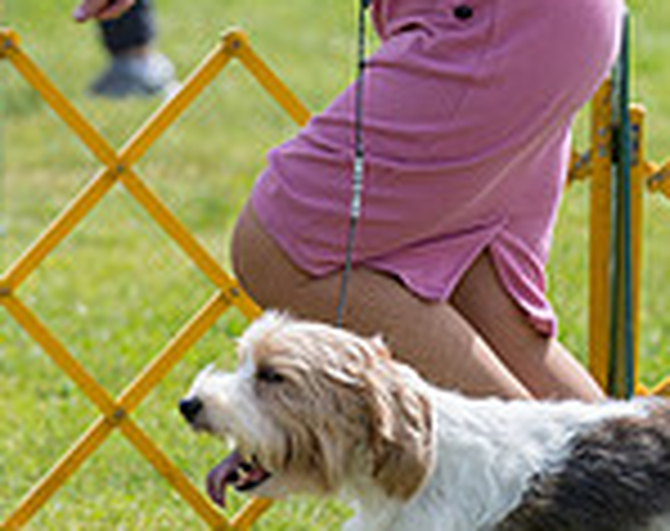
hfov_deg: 2.7
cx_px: 149
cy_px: -44
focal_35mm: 707
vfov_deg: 2.2
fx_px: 13964
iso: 100
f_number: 3.5
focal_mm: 164
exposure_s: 1/1000
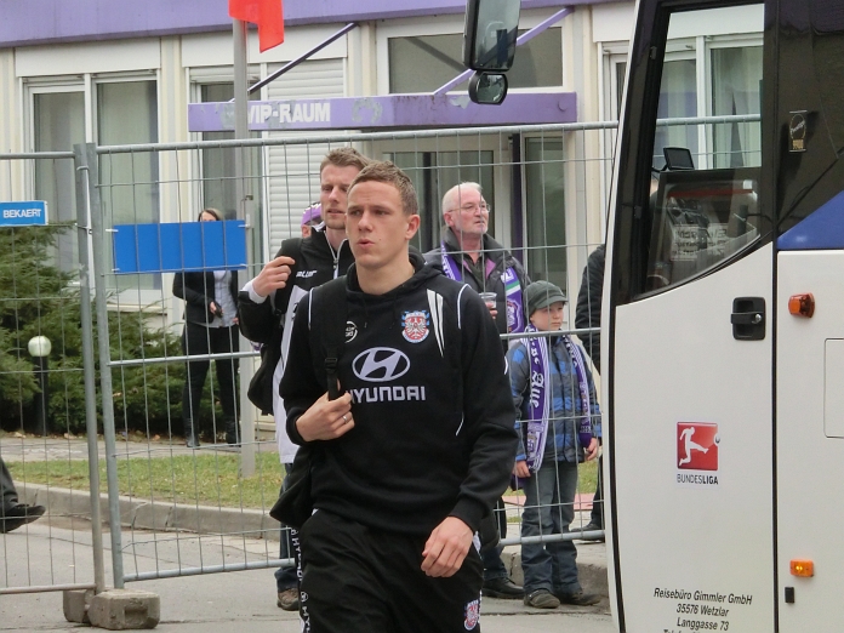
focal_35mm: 218
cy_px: 316
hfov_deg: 9.1
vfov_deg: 6.8
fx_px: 5315
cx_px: 422
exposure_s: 1/500
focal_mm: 38.6
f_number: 5.8
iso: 800
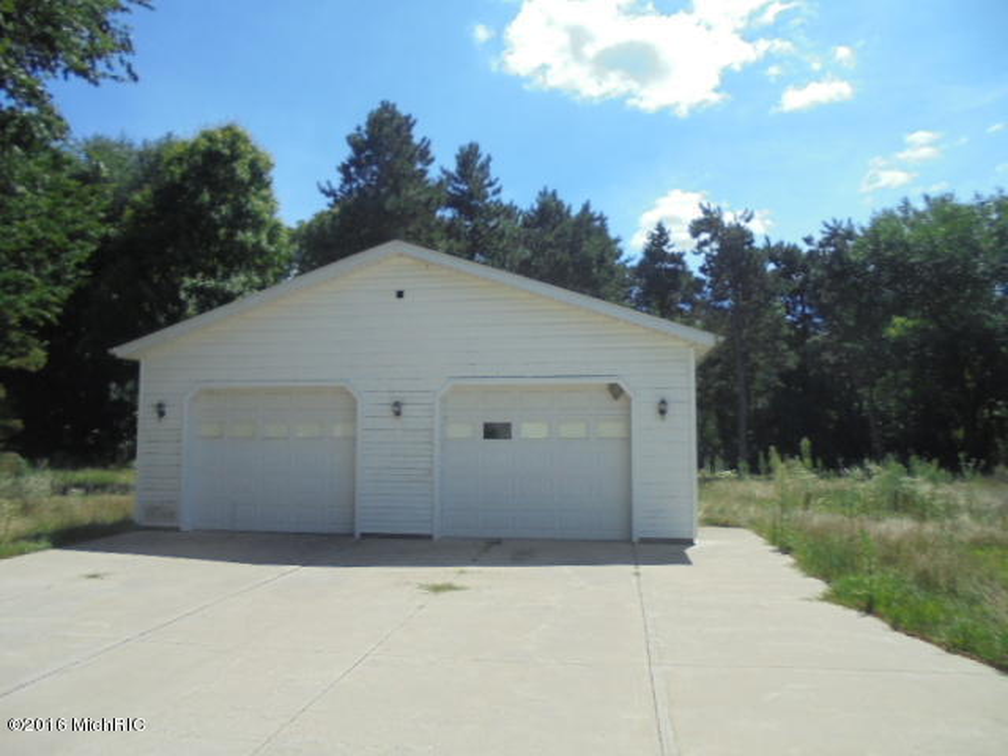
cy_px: 378
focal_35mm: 26
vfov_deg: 53.1
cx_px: 504
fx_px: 757
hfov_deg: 67.3
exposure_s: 1/125
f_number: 11.5
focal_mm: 4.6
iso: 100
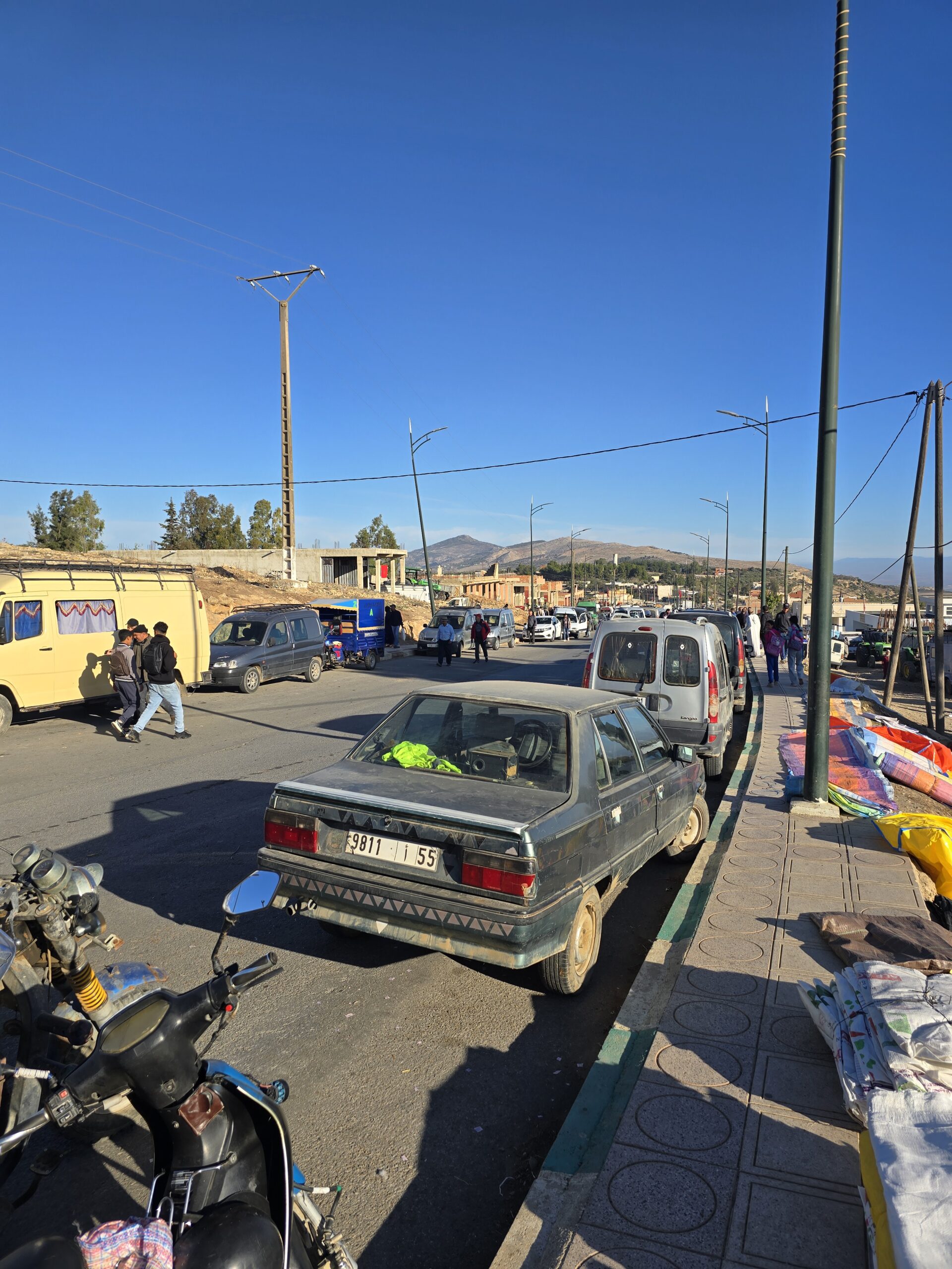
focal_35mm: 23
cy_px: 634
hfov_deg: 58.9
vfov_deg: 73.9
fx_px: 843
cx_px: 476
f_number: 1.7
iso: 12
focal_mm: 6.3
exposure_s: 1/812
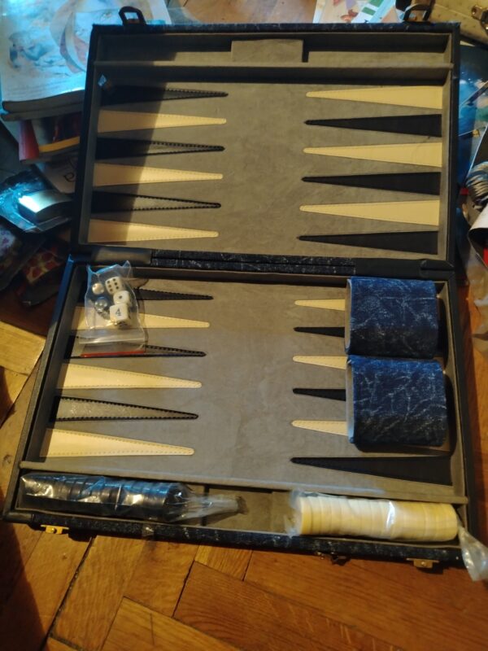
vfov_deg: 71.6
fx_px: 451
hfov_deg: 56.8
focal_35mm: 24
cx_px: 244
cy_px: 326
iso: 4572
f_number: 1.75
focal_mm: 5.25
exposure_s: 1/25
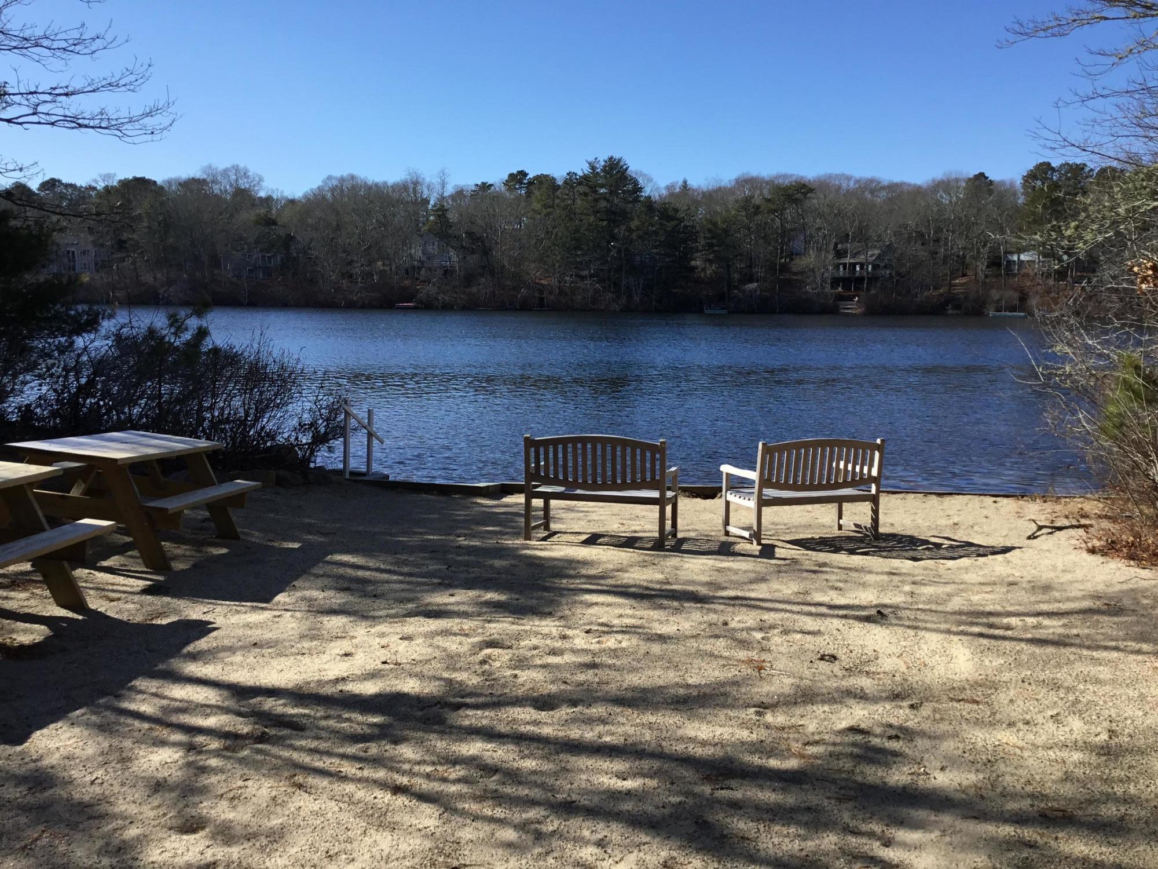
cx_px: 579
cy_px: 434
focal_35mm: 31
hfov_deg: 58.4
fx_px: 1037
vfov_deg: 45.4
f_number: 2.4
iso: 25
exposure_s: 1/1199
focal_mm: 3.3
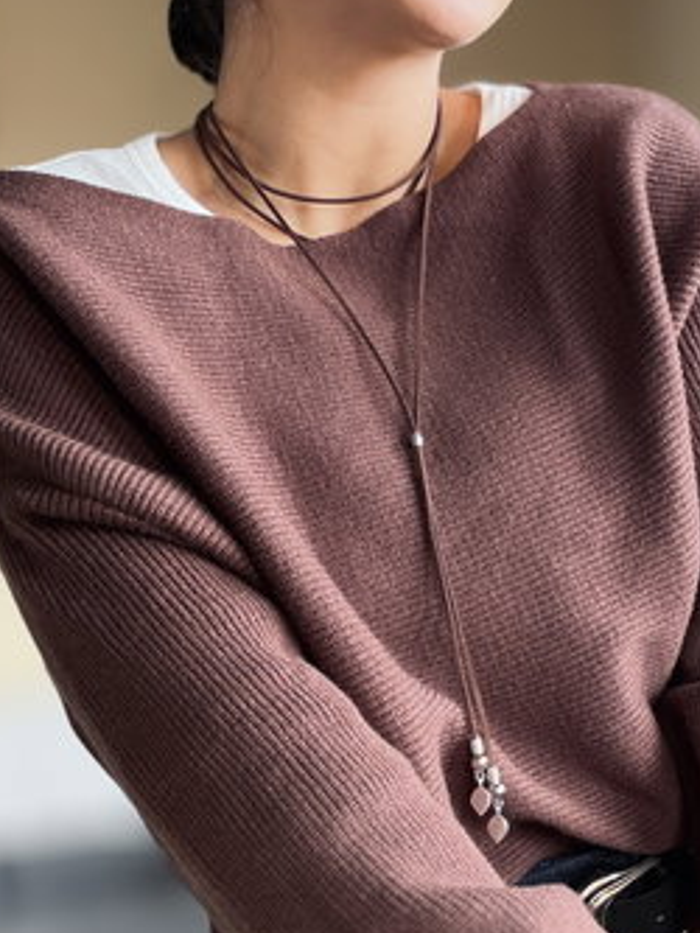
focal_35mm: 48
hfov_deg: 30.0
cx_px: 482
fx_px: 1293
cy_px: 621
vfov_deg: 39.2
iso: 80
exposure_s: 1/76
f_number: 1.9
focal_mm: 2.71
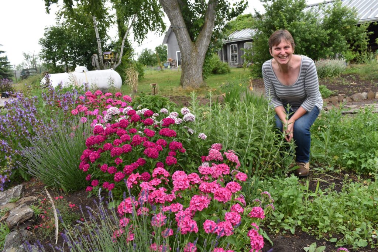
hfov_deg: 57.2
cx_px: 189
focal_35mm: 33
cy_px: 126
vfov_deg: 40.0
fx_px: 347
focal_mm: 22
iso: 400
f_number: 7.1
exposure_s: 1/200
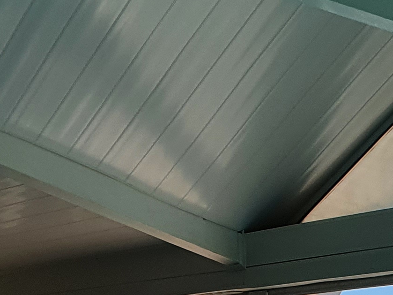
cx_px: 695
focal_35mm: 125
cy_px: 671
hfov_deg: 14.1
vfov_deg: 10.5
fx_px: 1419
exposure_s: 1/2028
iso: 50
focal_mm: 4.32
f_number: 2.4
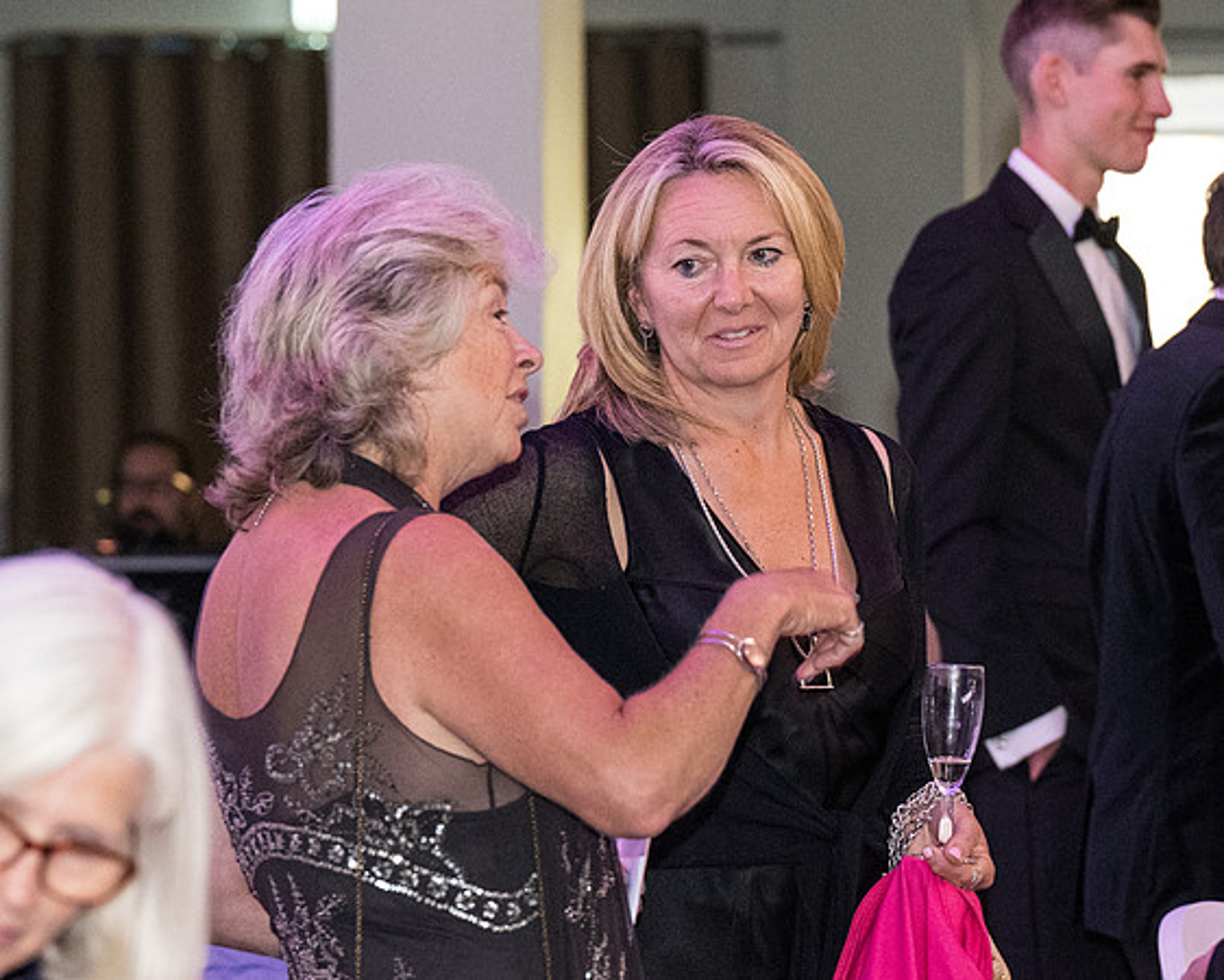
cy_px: 445
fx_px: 7598
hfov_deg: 9.2
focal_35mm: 210
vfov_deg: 7.4
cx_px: 791
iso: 4000
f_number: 4
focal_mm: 96
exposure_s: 1/100
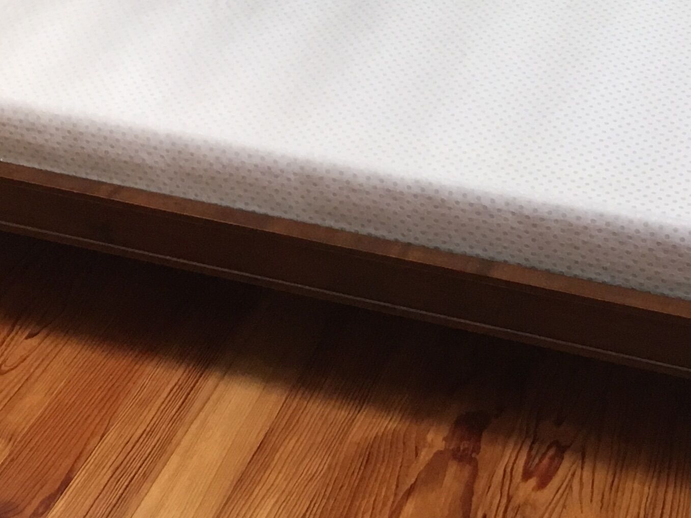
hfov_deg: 22.8
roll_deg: +0.3
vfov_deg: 16.6
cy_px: -54
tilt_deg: -26.4
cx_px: 350
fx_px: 1717
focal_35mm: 86
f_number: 2.2
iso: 50
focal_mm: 4.15
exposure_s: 1/33
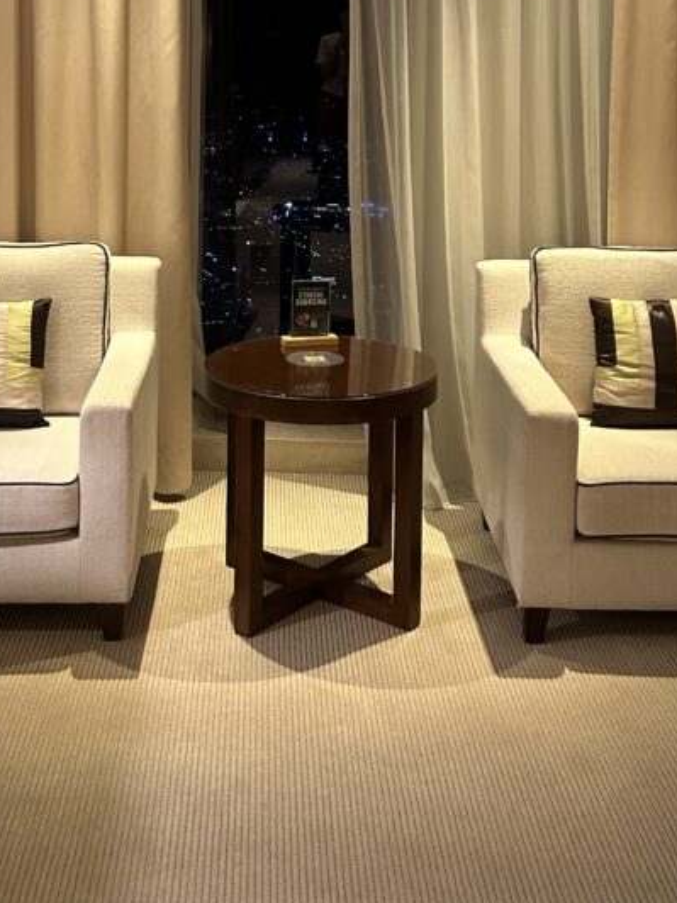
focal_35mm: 50
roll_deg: -1.7
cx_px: 307
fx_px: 1304
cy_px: 81
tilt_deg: -2.9
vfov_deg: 35.8
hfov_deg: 29.1
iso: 250
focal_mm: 5.7
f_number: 1.5
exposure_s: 1/50
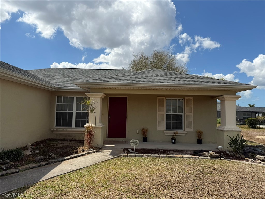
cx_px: 132
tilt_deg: +5.0
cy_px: 100
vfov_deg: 56.8
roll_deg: -1.6
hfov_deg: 71.6
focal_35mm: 24
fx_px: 184
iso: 80
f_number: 1.78
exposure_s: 1/6173
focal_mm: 6.76
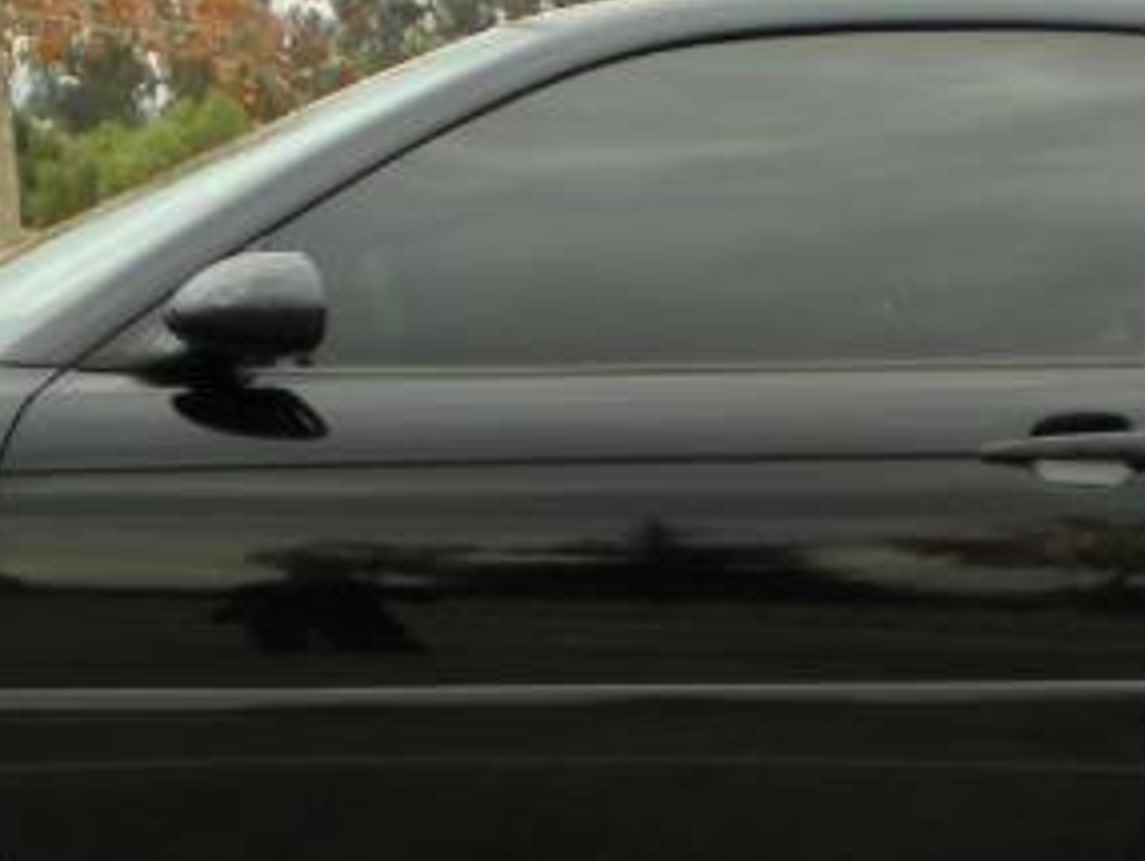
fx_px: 4502
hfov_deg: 14.5
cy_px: 789
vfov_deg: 10.9
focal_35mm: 136
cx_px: 725
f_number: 3.1
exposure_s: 1/65.8
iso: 64
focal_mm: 6.3
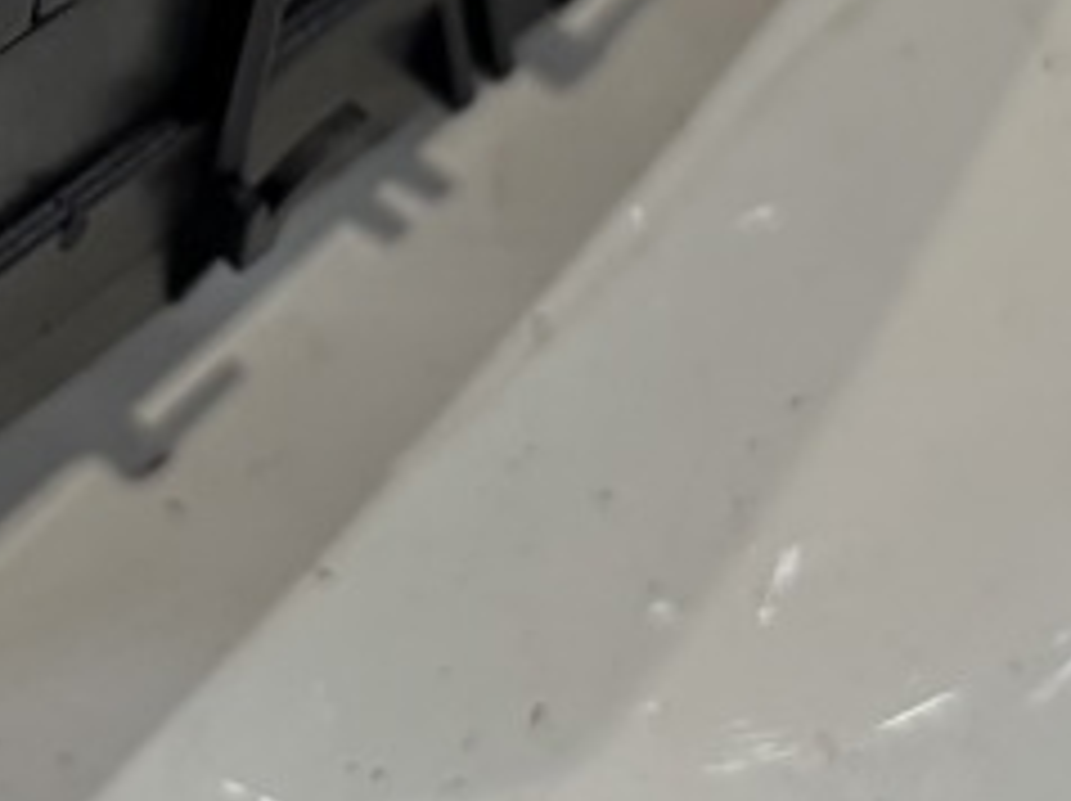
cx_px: -180
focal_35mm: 70
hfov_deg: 25.3
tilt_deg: -51.2
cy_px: 88
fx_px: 2164
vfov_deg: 20.6
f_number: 1.6
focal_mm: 5.96
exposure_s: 1/50
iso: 250
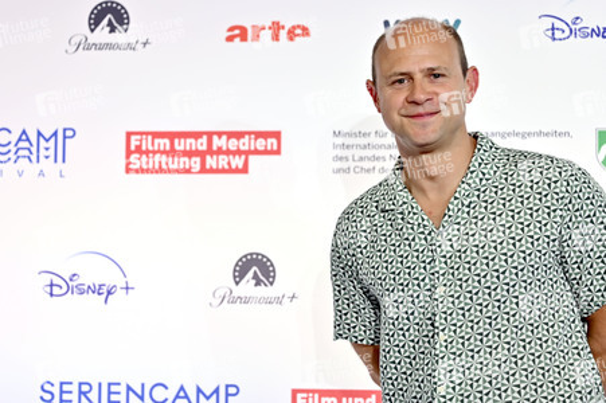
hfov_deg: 28.1
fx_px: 1211
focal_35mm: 72
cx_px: 303
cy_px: 202
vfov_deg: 18.9
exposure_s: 1/320
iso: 400
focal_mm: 72
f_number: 2.8
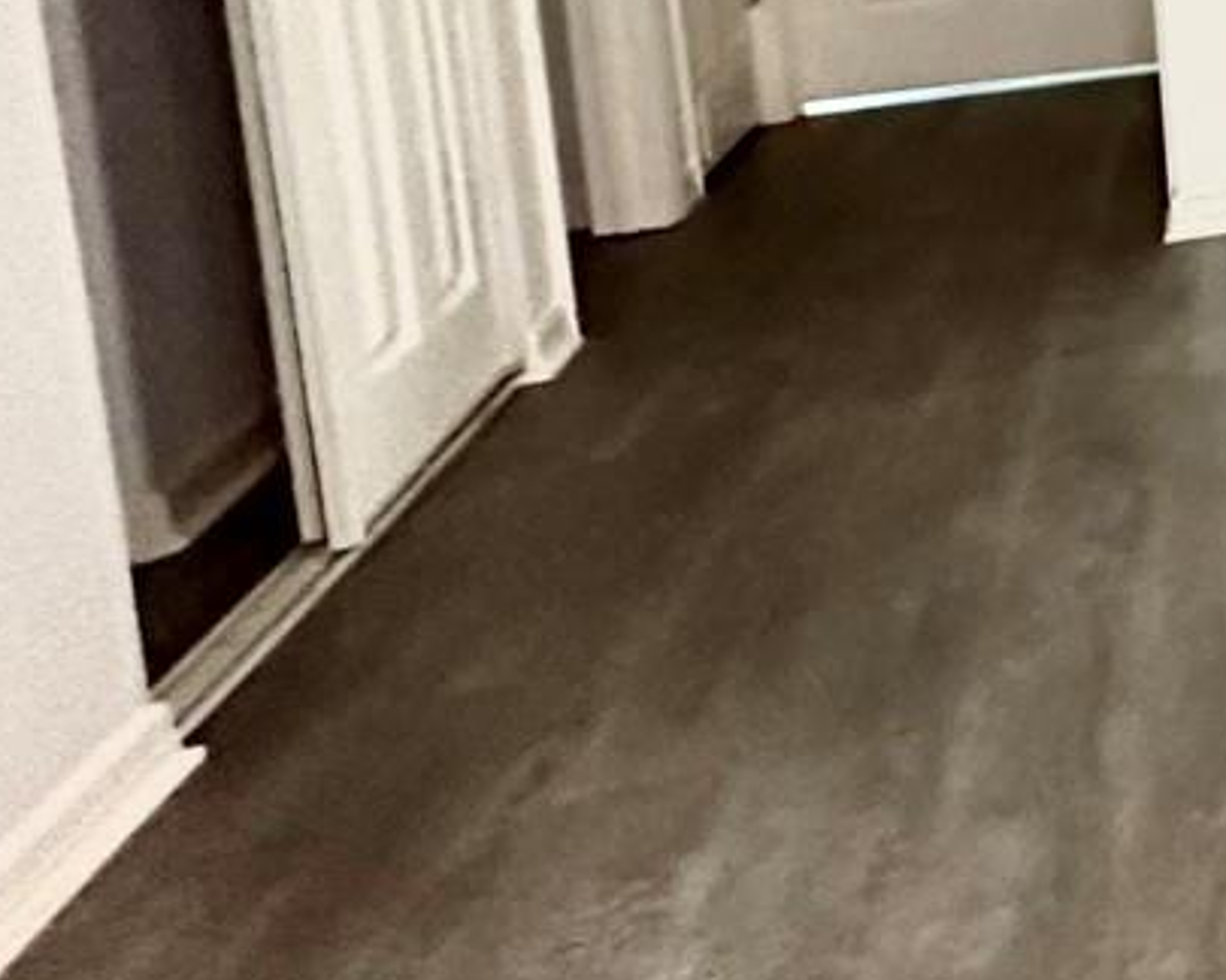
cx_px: 2286
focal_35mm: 54
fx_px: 1959
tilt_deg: -7.6
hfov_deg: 21.0
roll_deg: +0.0
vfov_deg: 25.3
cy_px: -188
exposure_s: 1/60
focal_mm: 2.22
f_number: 2.2
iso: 500
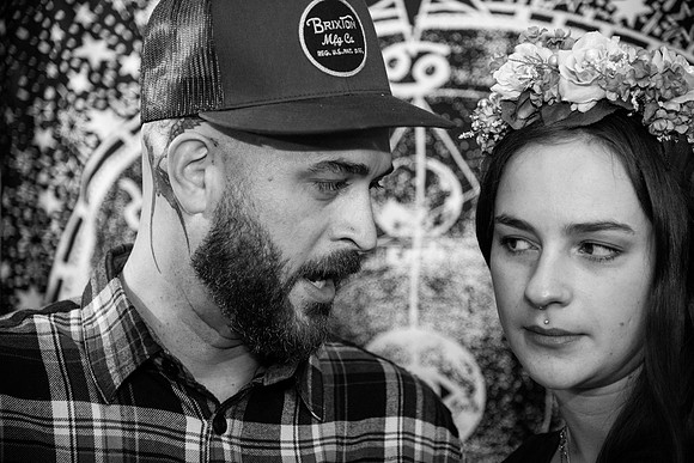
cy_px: 232
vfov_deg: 14.0
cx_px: 347
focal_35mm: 98
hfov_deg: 20.8
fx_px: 1890
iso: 3200
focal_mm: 98
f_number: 4
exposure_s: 1/200
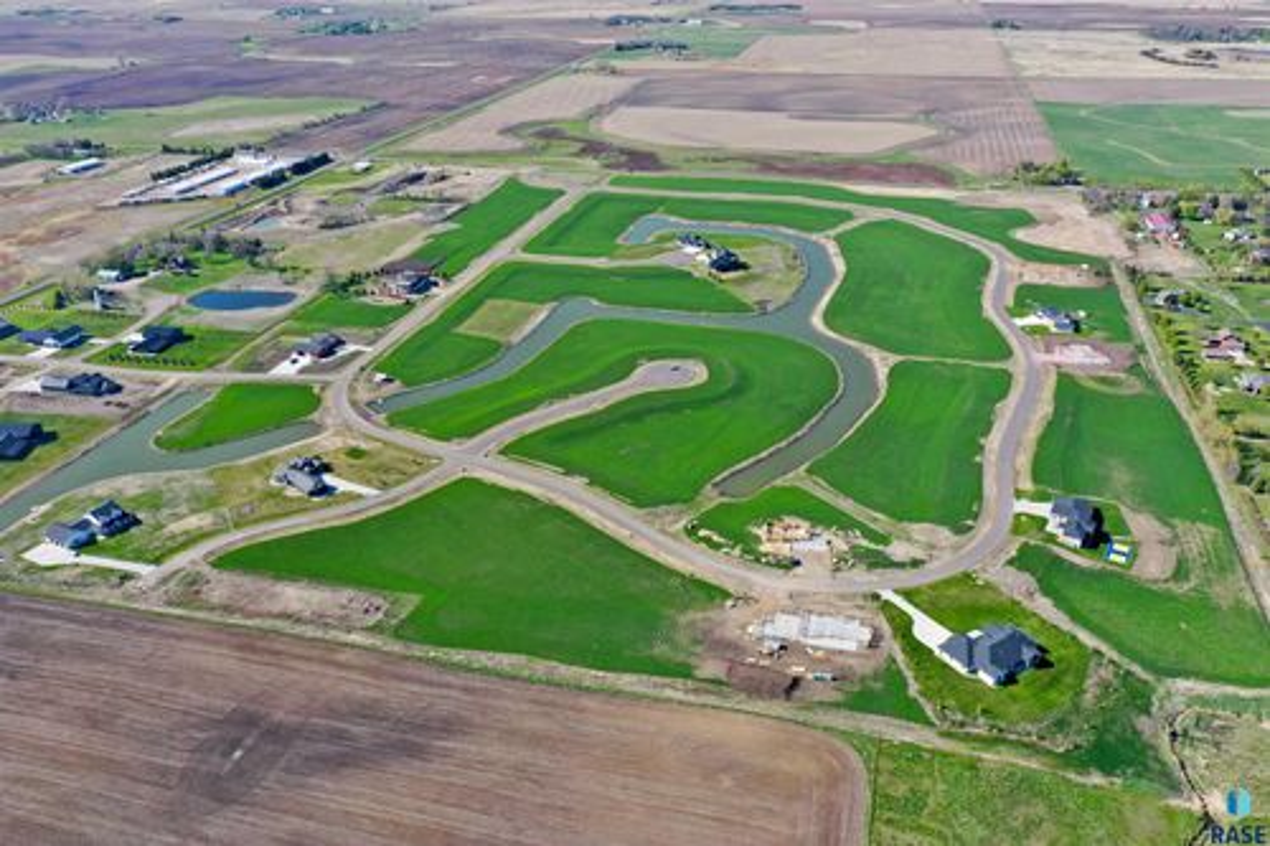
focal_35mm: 28
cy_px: 423
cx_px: 635
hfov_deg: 65.5
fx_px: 987
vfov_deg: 46.4
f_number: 5
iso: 100
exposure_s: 1/320
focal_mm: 10.26
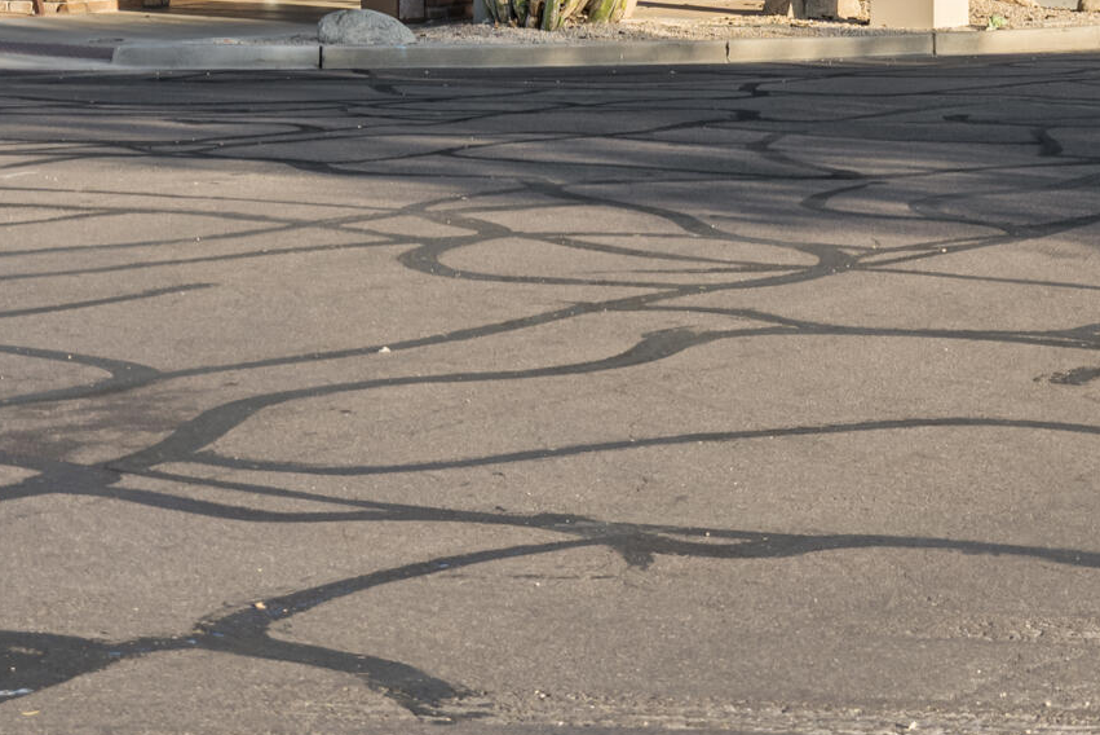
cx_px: 826
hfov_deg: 14.8
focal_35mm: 138
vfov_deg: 9.8
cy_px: -74
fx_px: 4218
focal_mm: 47
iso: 100
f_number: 5.1
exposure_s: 1/80
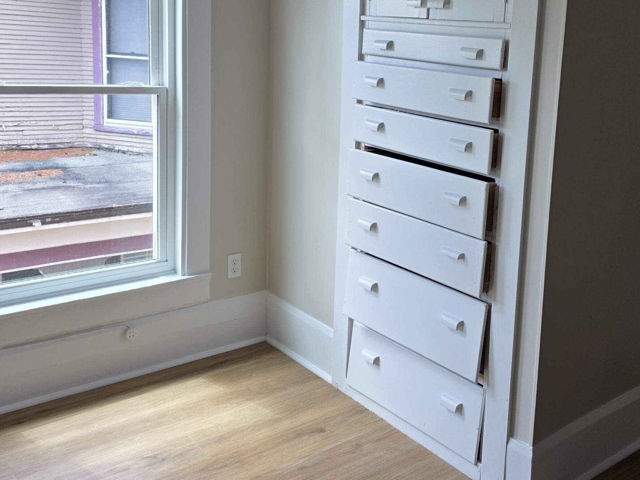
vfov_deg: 36.4
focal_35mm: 39
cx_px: 438
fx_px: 721
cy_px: 153
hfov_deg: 46.9
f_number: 1.7
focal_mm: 6.3
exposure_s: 1/180
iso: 64
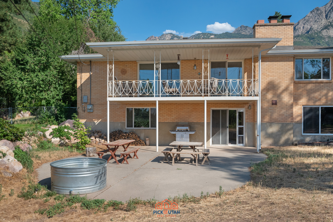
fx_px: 278
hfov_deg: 61.9
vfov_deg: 43.6
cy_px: 111
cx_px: 166
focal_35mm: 30
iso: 1600
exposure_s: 1/400
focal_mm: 30
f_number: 8
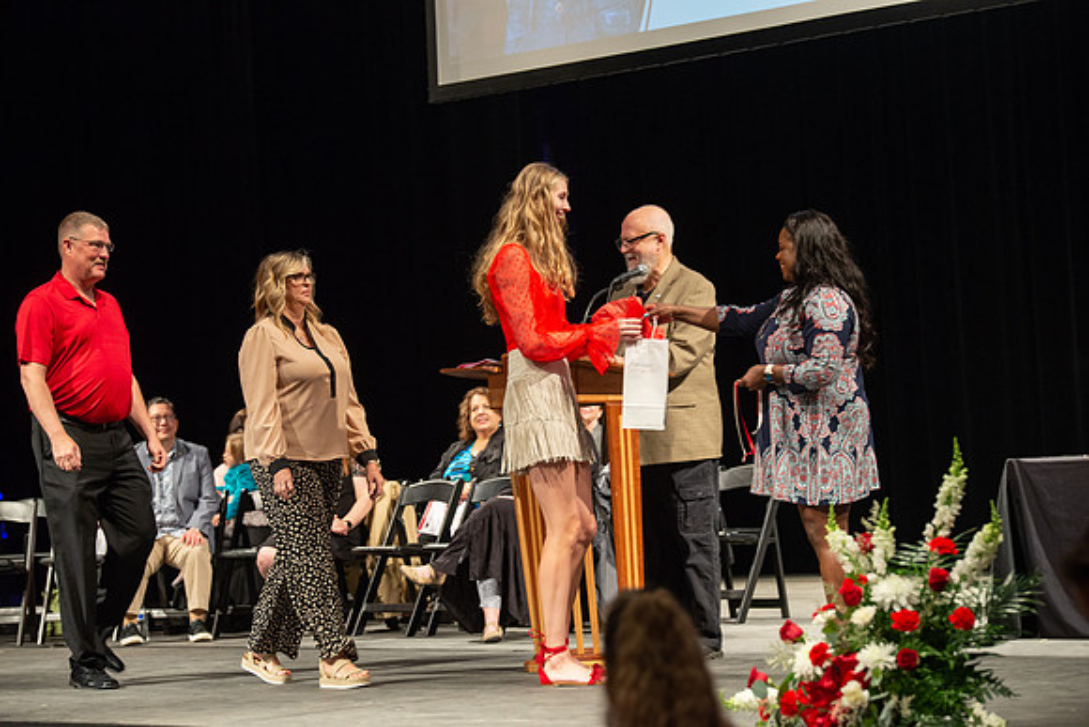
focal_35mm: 110
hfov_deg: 18.6
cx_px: 544
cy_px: 364
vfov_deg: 12.5
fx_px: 3328
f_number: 4
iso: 1600
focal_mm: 110
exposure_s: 1/100
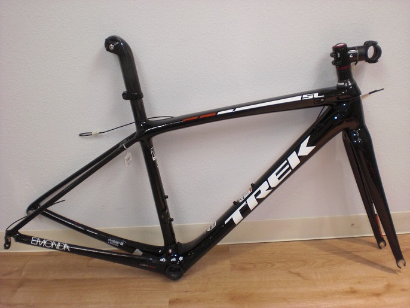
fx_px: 450
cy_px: 154
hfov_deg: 49.0
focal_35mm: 38
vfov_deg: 37.7
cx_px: 205
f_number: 3.1
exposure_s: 1/80
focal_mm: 6.3
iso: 200
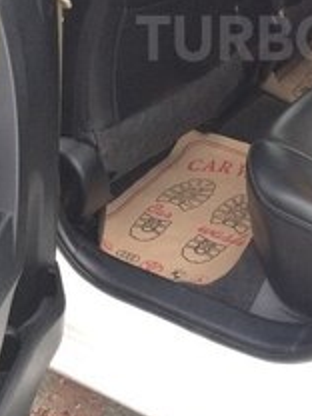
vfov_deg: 27.1
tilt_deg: -26.8
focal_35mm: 69
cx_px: 290
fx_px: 829
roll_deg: +0.3
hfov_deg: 20.8
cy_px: 38
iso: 160
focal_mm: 4.15
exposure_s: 1/33
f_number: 2.2
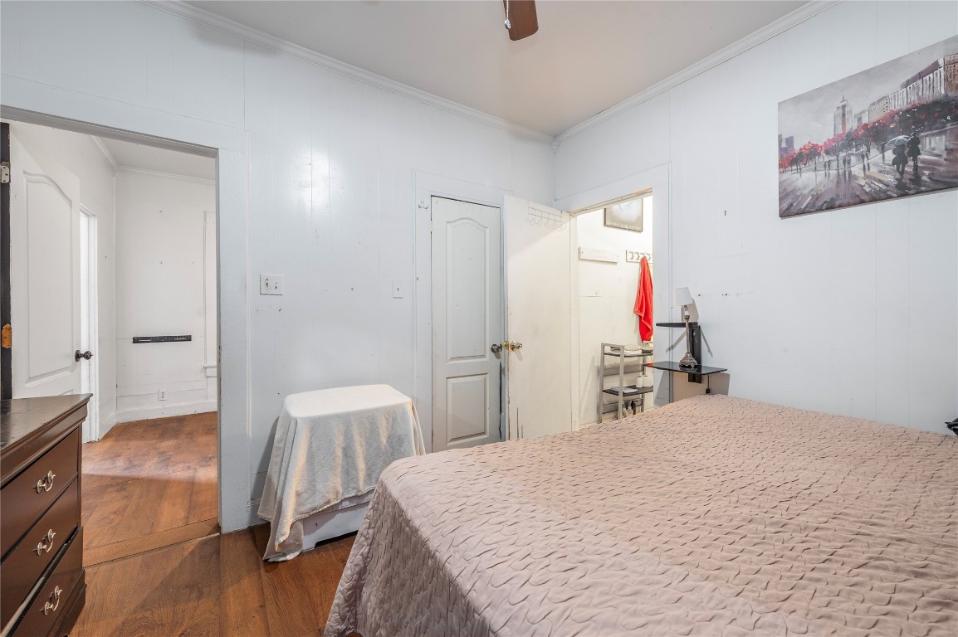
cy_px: 318
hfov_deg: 104.3
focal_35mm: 14
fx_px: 372
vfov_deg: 81.1
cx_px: 479
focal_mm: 14
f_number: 9
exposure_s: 1.6
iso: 100
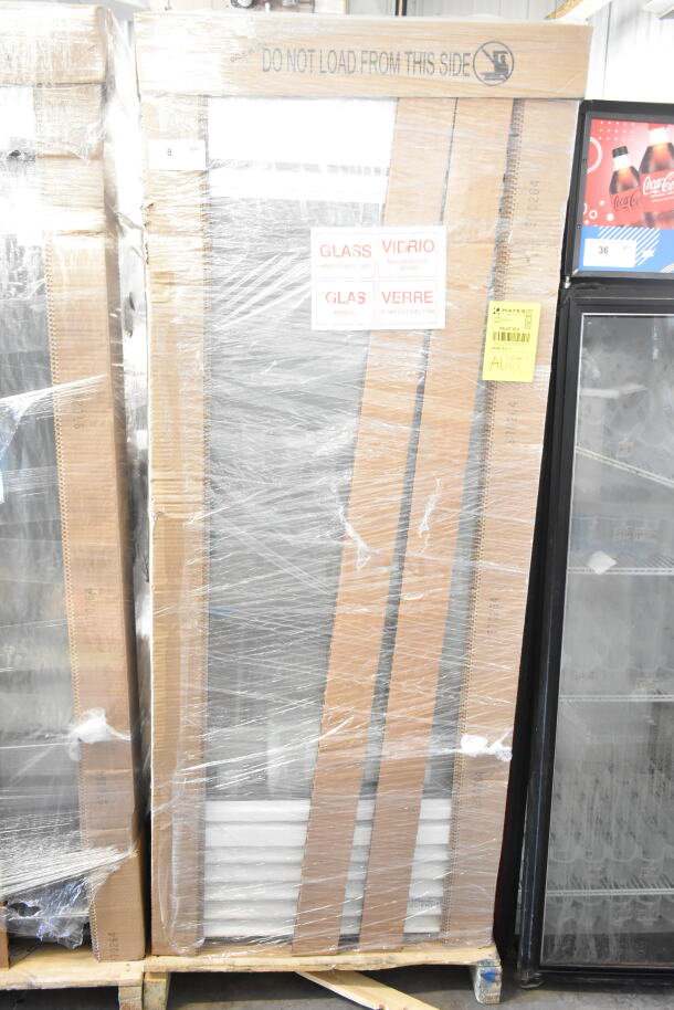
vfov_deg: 59.5
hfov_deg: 41.7
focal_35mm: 32
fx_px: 884
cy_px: 505
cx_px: 337
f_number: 3.8
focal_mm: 21
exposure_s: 1/30
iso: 3200
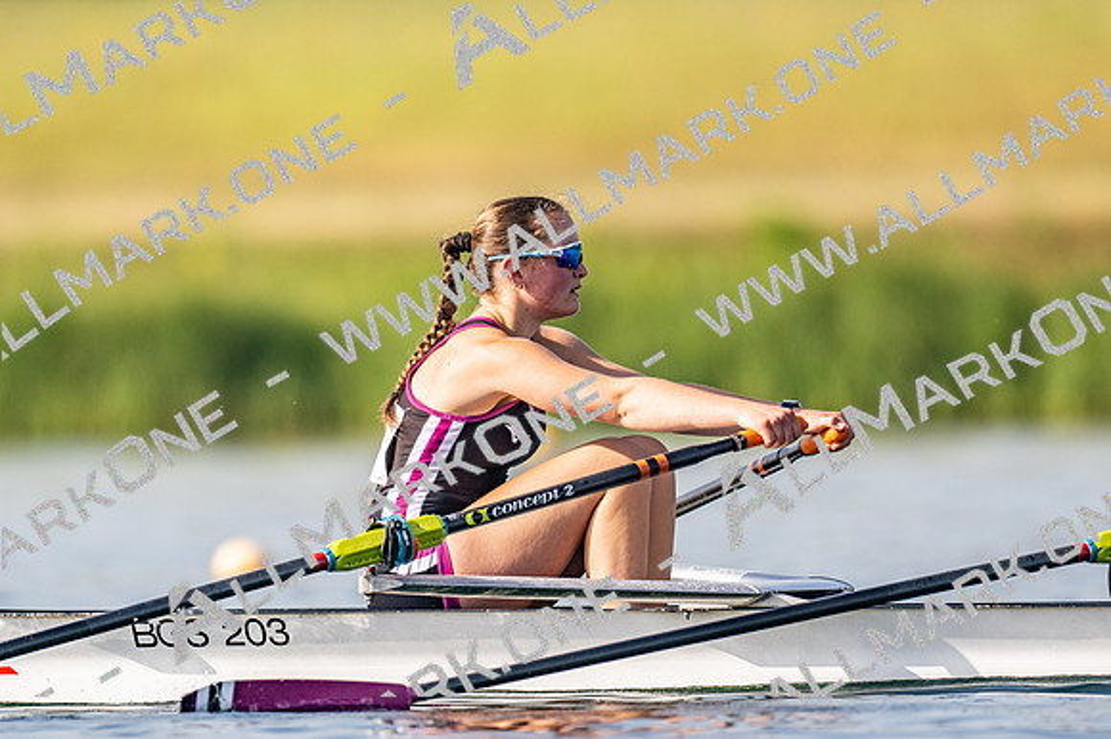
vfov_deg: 1.5
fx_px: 27758
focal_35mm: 900
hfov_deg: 2.3
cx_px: 556
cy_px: 370
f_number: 4
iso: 200
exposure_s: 1/2500
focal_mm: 600
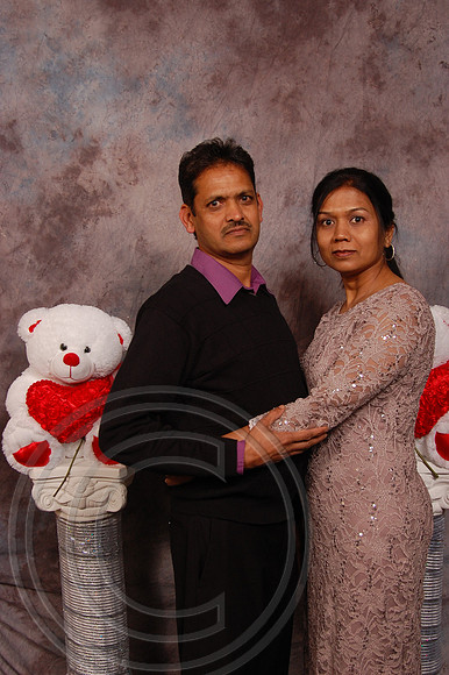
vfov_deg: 46.4
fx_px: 787
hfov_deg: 31.9
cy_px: 338
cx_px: 224
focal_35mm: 42
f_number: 5.6
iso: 400
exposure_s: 1/200
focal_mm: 28
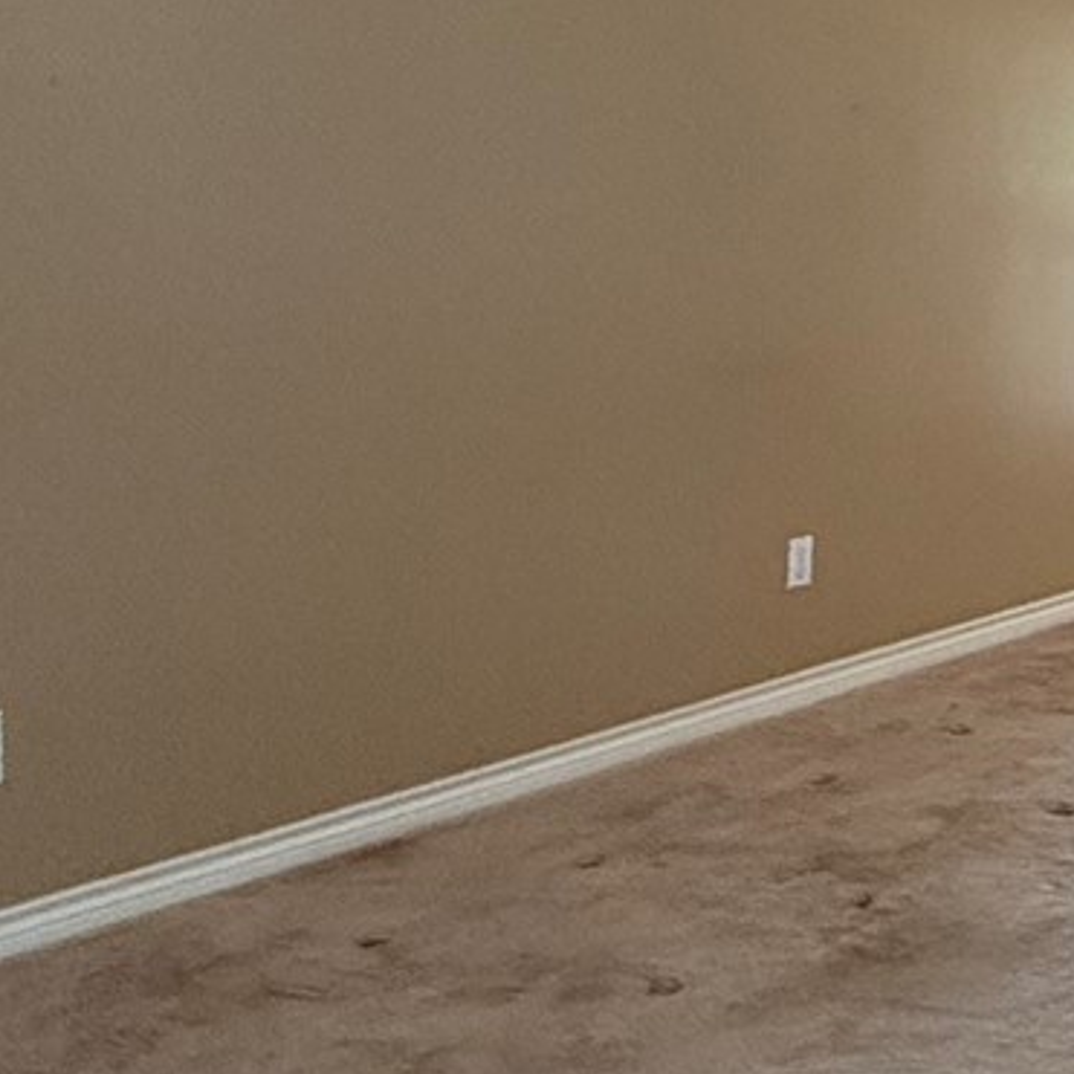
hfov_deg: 19.7
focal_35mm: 64
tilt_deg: -1.9
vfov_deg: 26.4
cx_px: 1942
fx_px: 2247
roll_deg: -3.0
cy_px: 229
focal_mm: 2.22
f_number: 2.2
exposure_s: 1/120
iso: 500
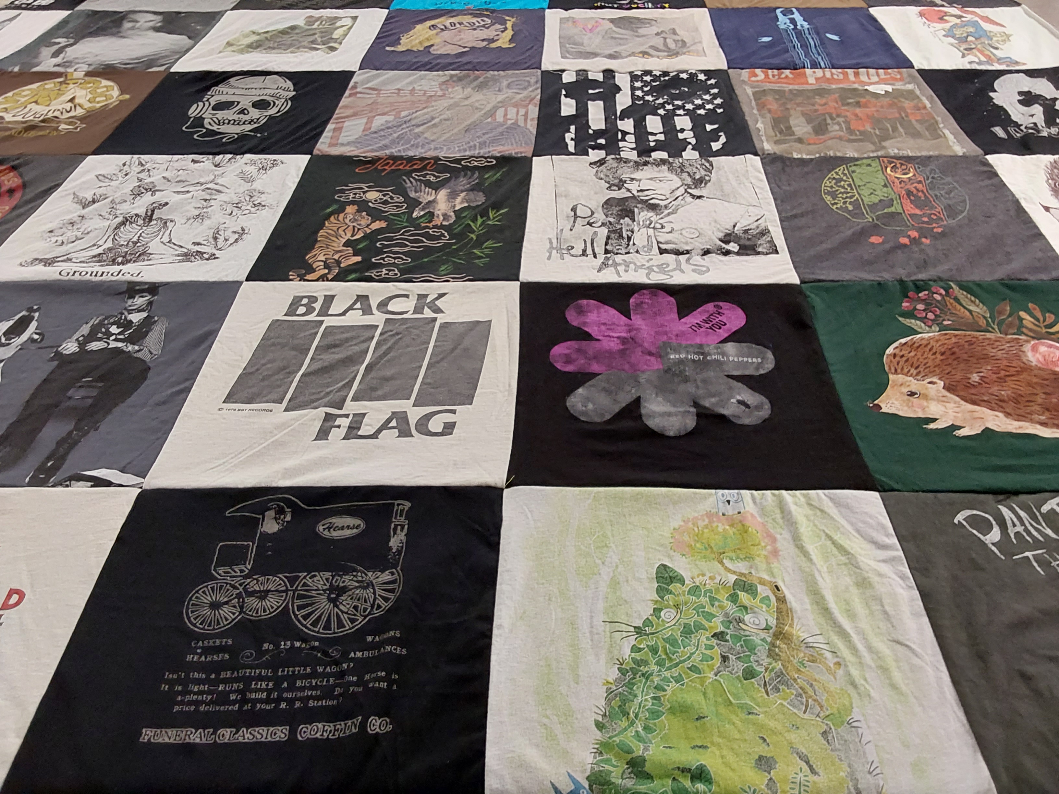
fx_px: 857
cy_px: 397
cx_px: 530
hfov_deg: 63.4
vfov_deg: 49.7
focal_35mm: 28
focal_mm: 2.91
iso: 125
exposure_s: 1/60
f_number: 1.9
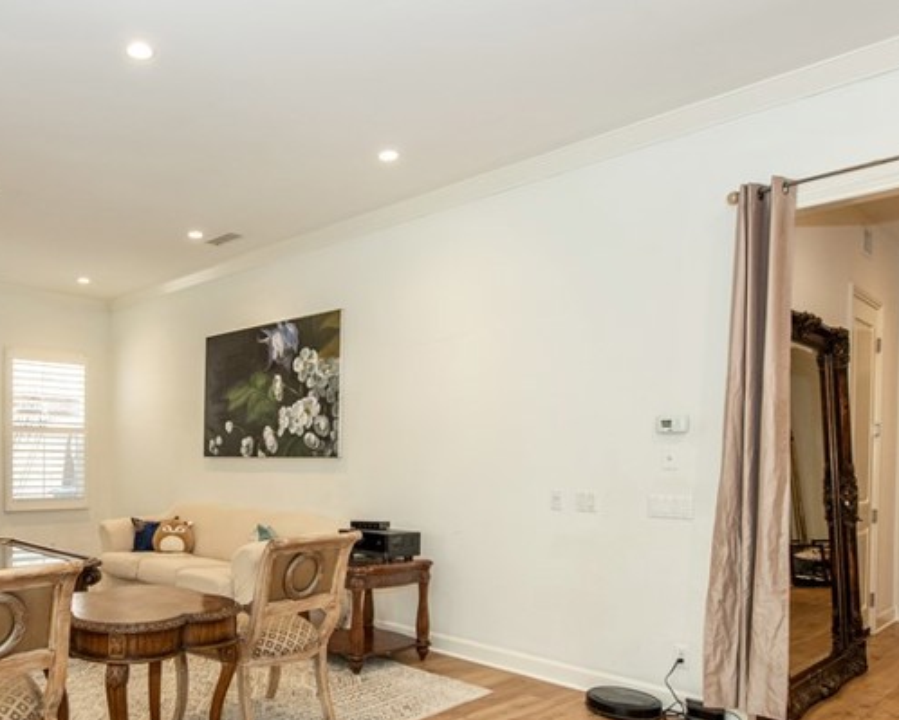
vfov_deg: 52.4
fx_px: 719
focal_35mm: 27
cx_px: 247
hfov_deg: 61.2
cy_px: 468
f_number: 5
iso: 800
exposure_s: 1/100
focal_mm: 14
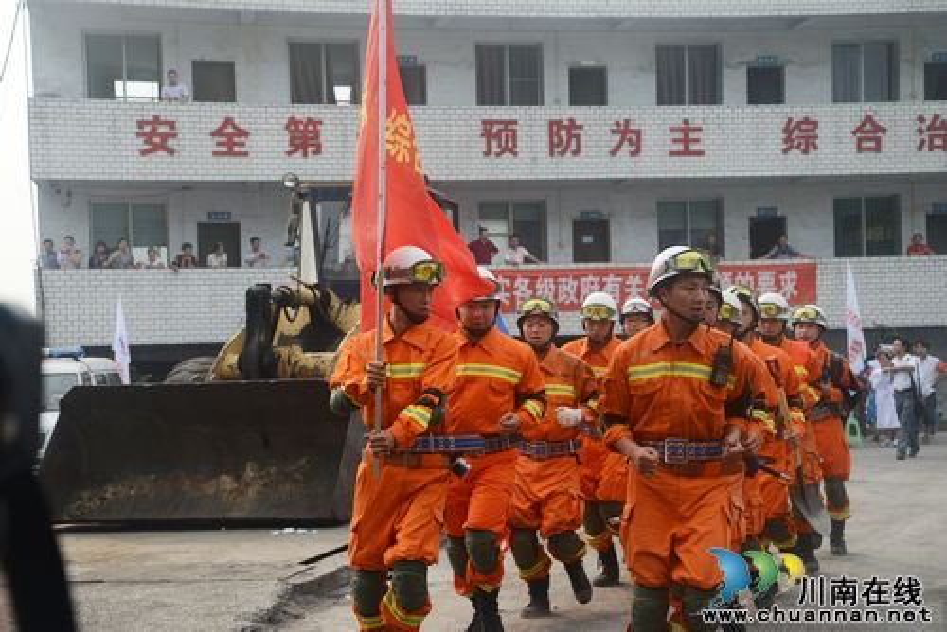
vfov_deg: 24.2
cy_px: 316
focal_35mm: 56
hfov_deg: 35.6
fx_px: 1474
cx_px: 474
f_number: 5.6
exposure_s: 1/640
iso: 200
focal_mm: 56
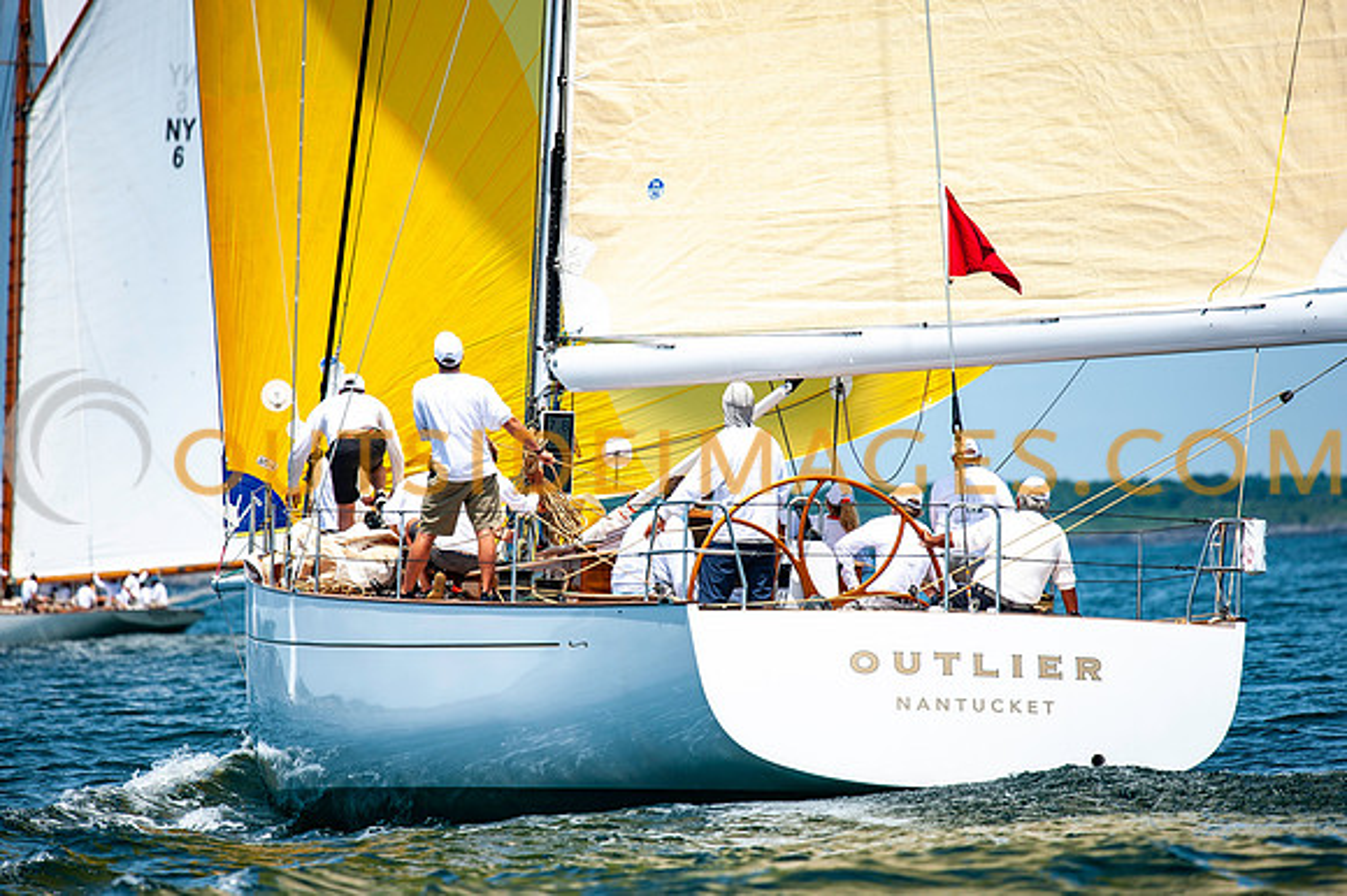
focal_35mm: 300
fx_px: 11218
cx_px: 674
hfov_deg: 6.9
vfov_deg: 4.6
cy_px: 448
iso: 250
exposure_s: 1/2500
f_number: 5
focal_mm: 300
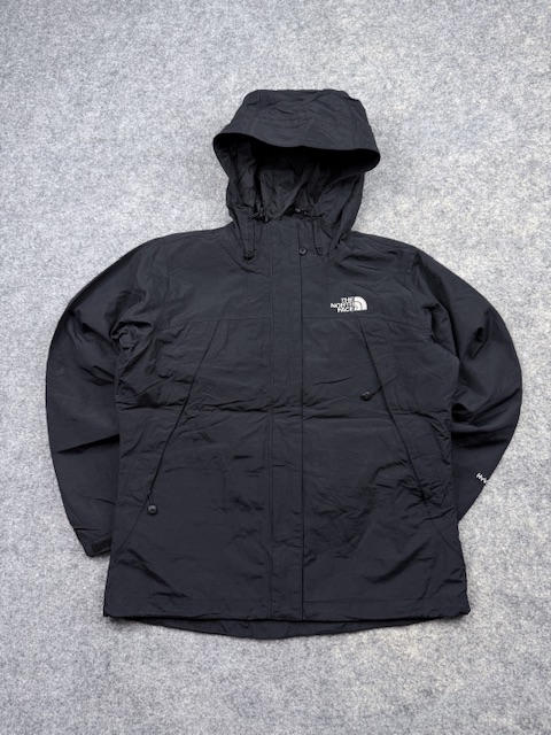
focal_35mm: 24
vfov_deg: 71.6
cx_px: 276
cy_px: 368
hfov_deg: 56.8
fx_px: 509
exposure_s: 1/100
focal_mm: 6.76
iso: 125
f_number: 1.78
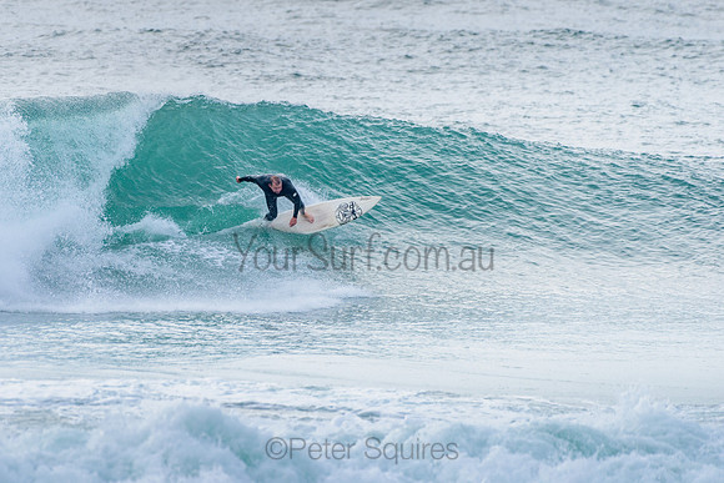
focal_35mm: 612
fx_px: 12316
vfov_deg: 2.2
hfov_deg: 3.4
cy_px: 198
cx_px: 281
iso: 560
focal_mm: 500
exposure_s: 1/2000
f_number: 5.6
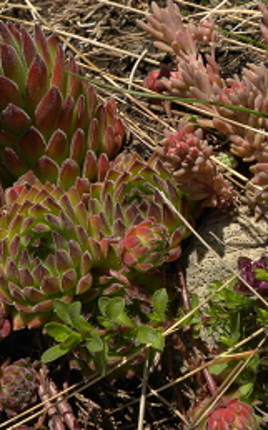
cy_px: 215
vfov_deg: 25.5
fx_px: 948
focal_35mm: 81
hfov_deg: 15.9
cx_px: 22
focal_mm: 7.3
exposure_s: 1/500
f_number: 5
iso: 64
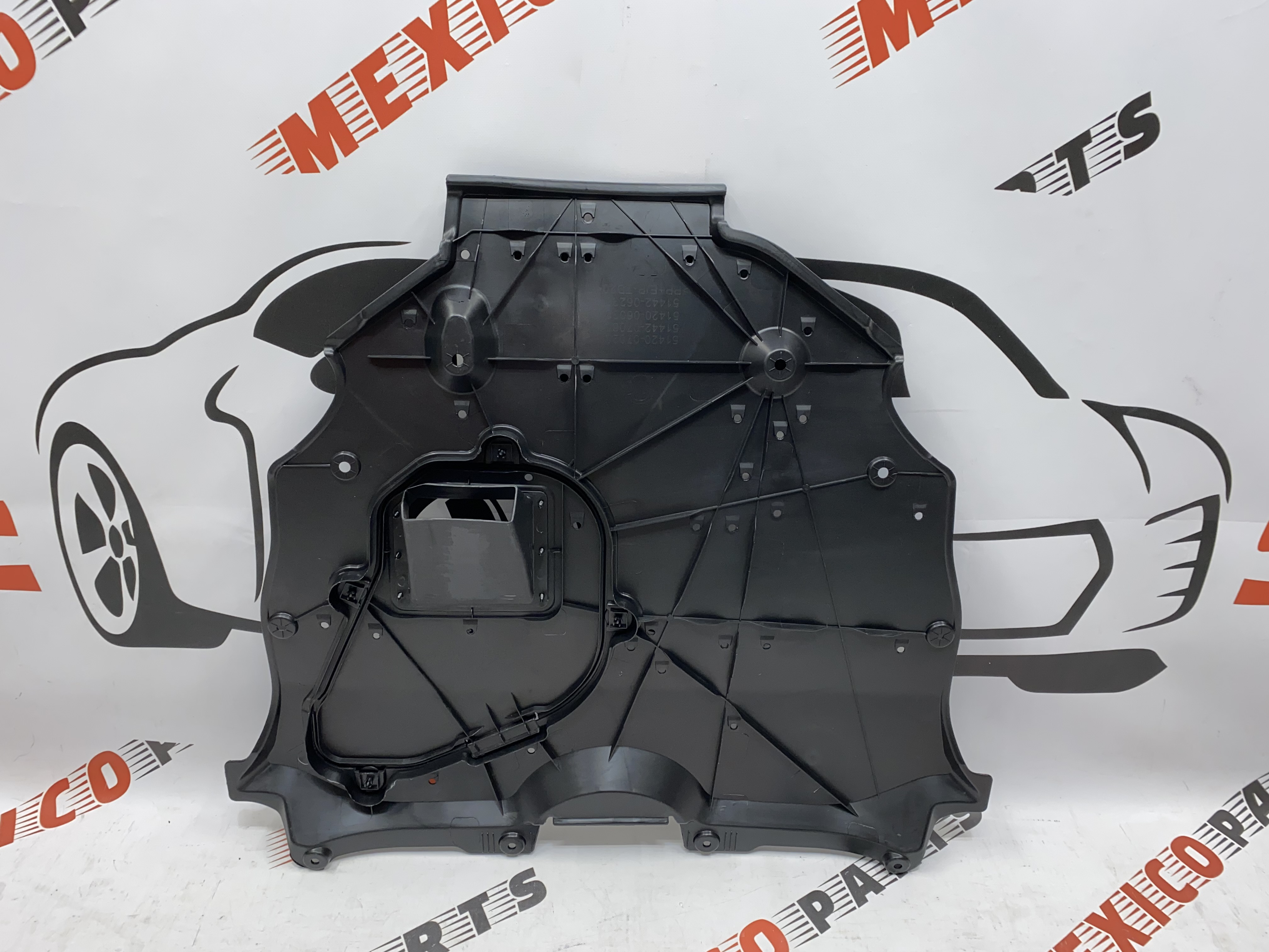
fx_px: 953
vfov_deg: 53.1
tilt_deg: -24.6
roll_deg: -1.5
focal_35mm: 26
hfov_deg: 67.3
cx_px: 634
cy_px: 476
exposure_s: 1/24
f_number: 1.8
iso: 32
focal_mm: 4.25
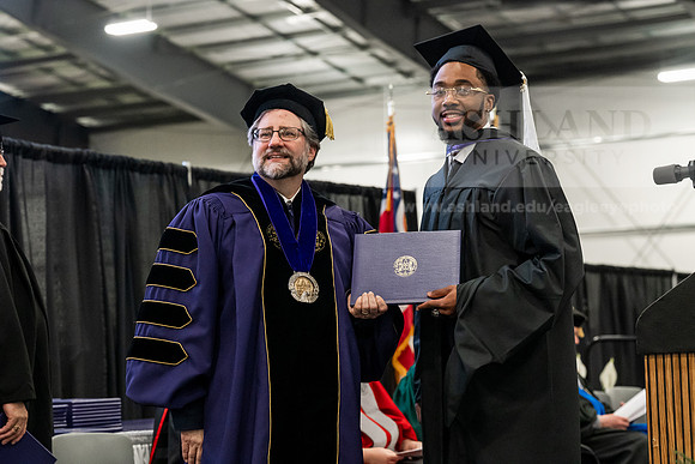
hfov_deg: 23.6
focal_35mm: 86
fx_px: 1661
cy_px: 232
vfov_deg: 15.9
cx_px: 348
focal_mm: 86
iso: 6400
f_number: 5
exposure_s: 1/250
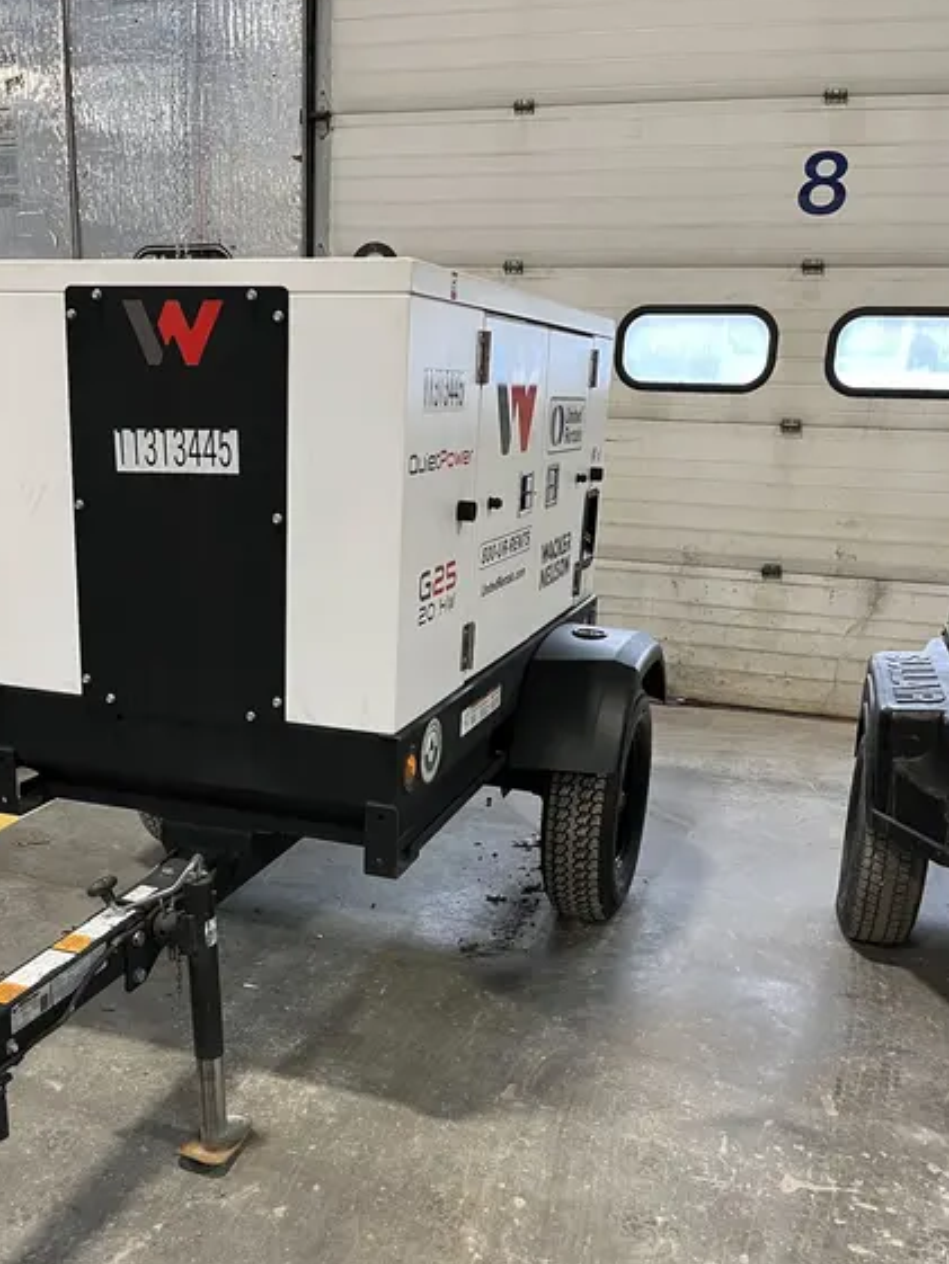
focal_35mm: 34
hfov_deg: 41.5
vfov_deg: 53.5
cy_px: 774
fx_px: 1242
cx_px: 349
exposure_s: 1/60
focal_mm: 5.1
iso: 160
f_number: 1.6
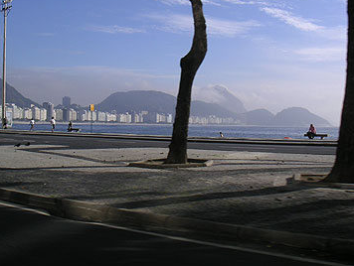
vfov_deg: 30.2
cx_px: 150
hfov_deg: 39.5
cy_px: 105
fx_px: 492
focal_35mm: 48
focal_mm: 6
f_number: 6.7
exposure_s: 1/250
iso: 50
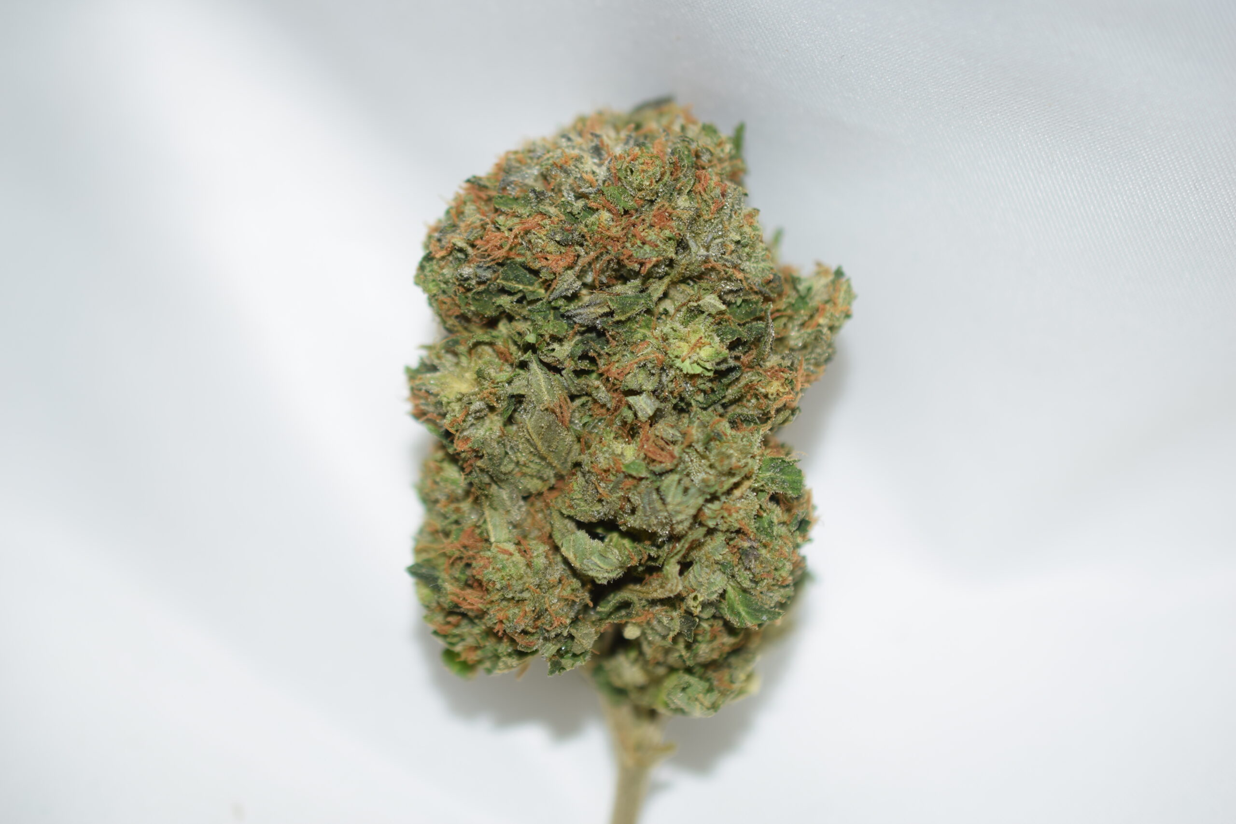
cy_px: 412
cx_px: 618
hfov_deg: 33.4
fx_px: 2060
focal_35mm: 60
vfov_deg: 22.6
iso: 100
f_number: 3.2
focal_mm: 40
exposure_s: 1/60
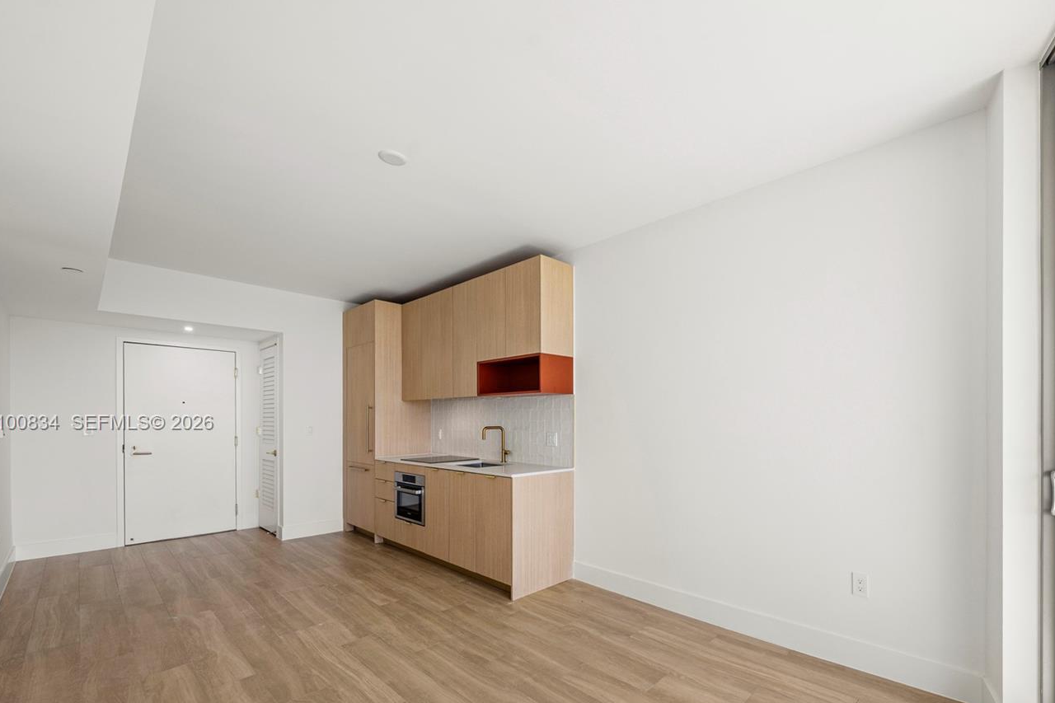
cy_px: 424
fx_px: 439
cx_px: 616
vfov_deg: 76.4
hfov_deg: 99.5
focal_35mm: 15
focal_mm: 12
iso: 250
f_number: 8
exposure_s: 1/80
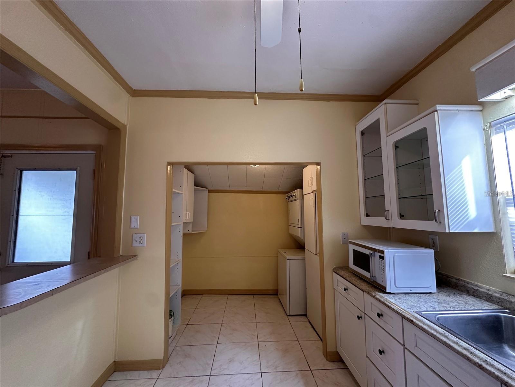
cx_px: 258
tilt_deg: +6.0
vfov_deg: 85.7
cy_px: 194
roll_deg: +0.6
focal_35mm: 14
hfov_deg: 102.1
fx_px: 208
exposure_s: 1/60
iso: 250
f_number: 2.2
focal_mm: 2.22
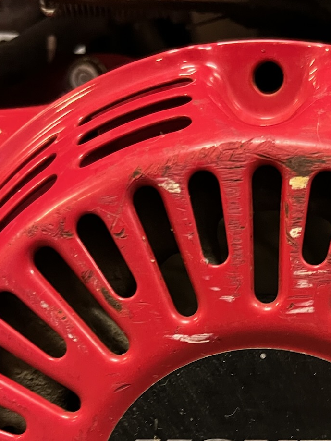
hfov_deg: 24.6
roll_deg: +0.3
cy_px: 403
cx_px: 289
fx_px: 739
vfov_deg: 31.5
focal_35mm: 58
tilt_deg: -18.8
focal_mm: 5.1
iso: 500
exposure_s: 1/33
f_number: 1.6
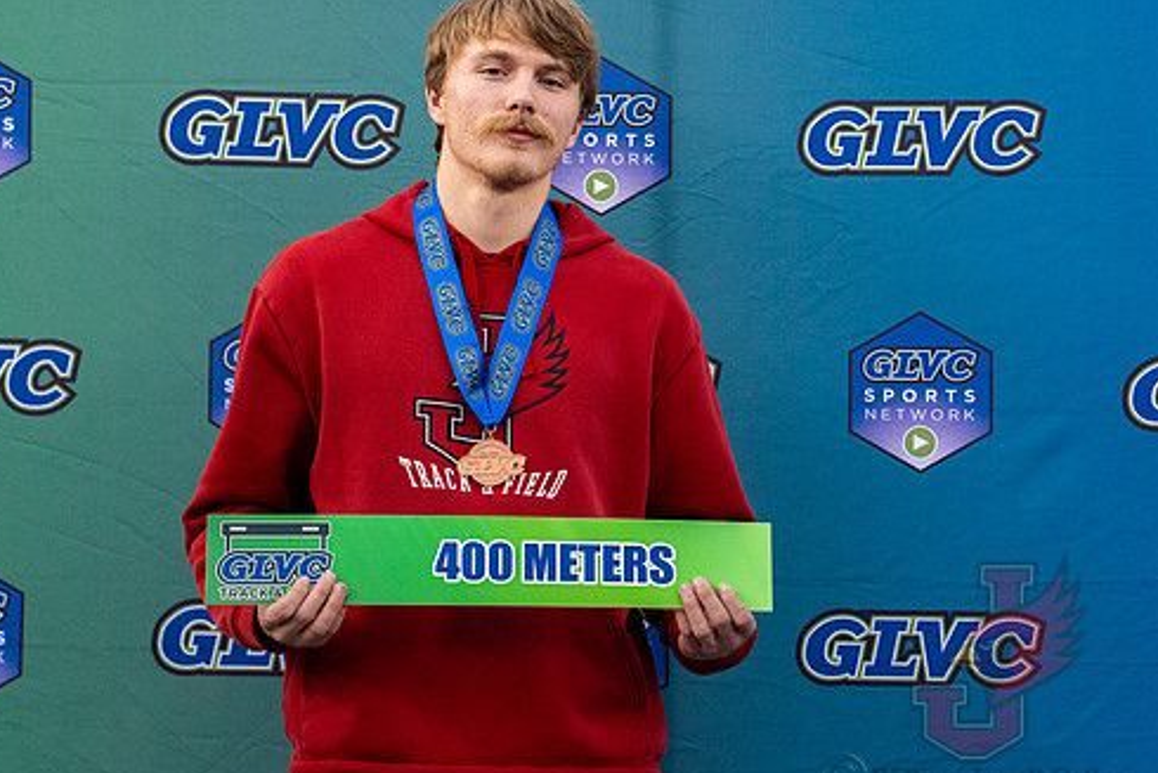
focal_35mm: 166
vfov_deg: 8.3
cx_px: 486
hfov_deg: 12.4
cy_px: 418
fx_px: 5341
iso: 1600
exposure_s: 1/100
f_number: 5
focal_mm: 103
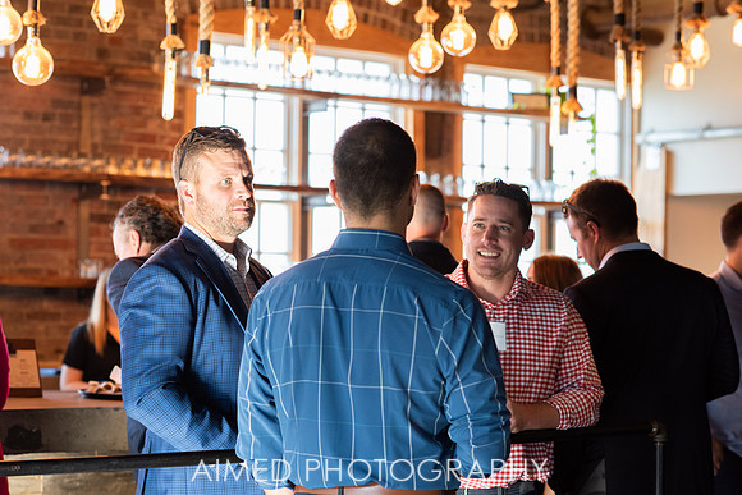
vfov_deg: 15.2
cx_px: 357
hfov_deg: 22.7
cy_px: 244
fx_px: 1850
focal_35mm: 90
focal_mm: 85
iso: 1250
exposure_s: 1/200
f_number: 3.5
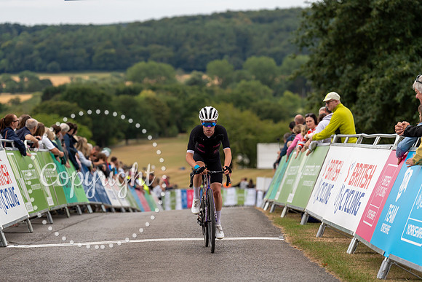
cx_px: 211
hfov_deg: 14.2
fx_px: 1688
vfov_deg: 9.5
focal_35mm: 144
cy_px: 141
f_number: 3.5
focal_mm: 144
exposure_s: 1/1000
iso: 640
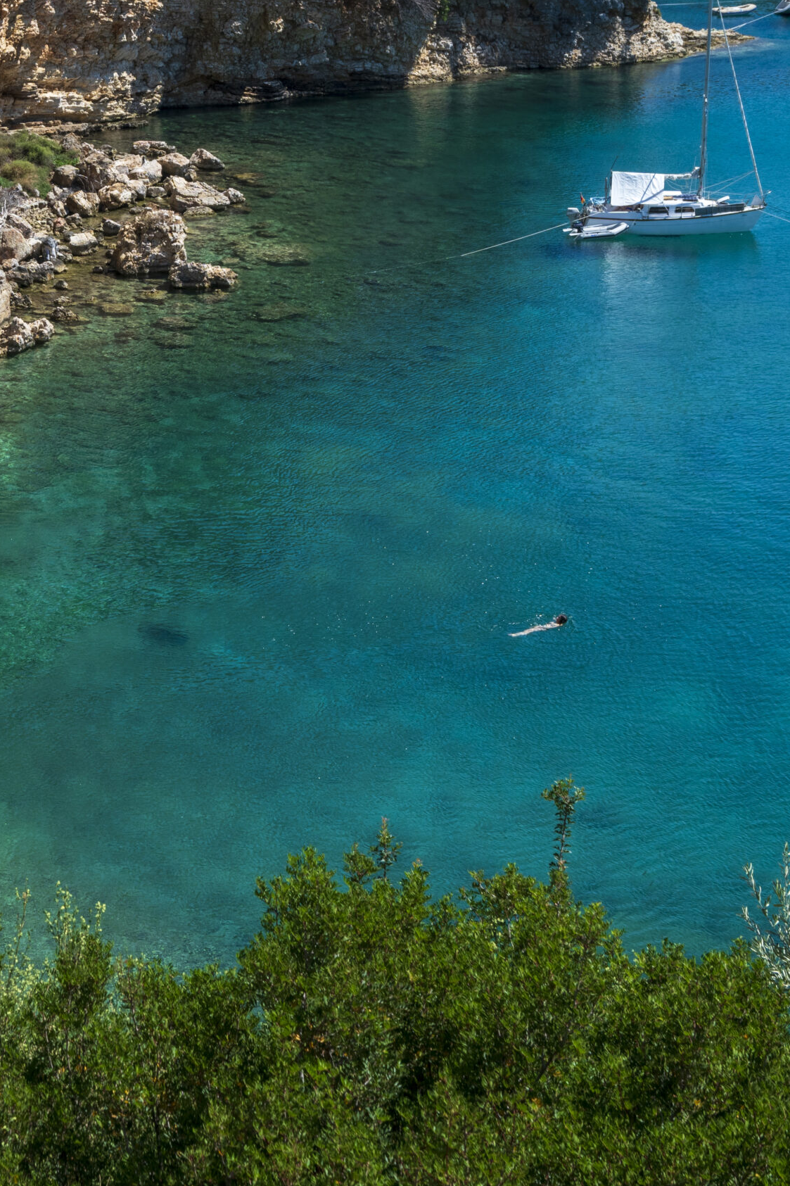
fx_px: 2502
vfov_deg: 26.7
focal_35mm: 76
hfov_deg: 17.4
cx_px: -58
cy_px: 587
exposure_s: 1/200
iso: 125
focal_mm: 50
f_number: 11
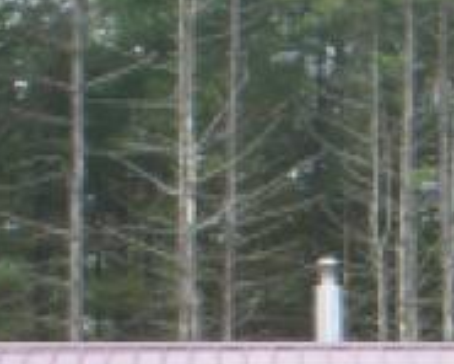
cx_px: 638
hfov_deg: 9.2
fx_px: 2755
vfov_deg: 7.3
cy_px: 646
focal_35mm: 205
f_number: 3.3
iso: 100
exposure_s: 1/160
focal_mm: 6.3
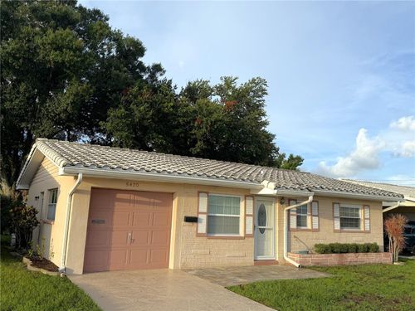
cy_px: 156
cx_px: 208
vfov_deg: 44.2
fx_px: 384
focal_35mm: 32
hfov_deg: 56.8
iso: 80
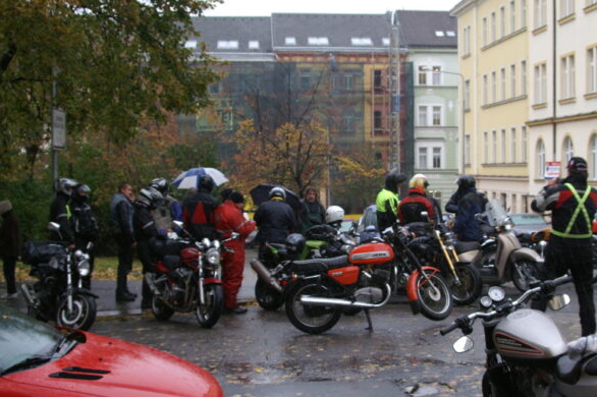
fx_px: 912
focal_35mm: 55
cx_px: 376
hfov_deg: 36.0
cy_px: 229
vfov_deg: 24.6
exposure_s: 1/60
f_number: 5.6
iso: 400
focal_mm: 28
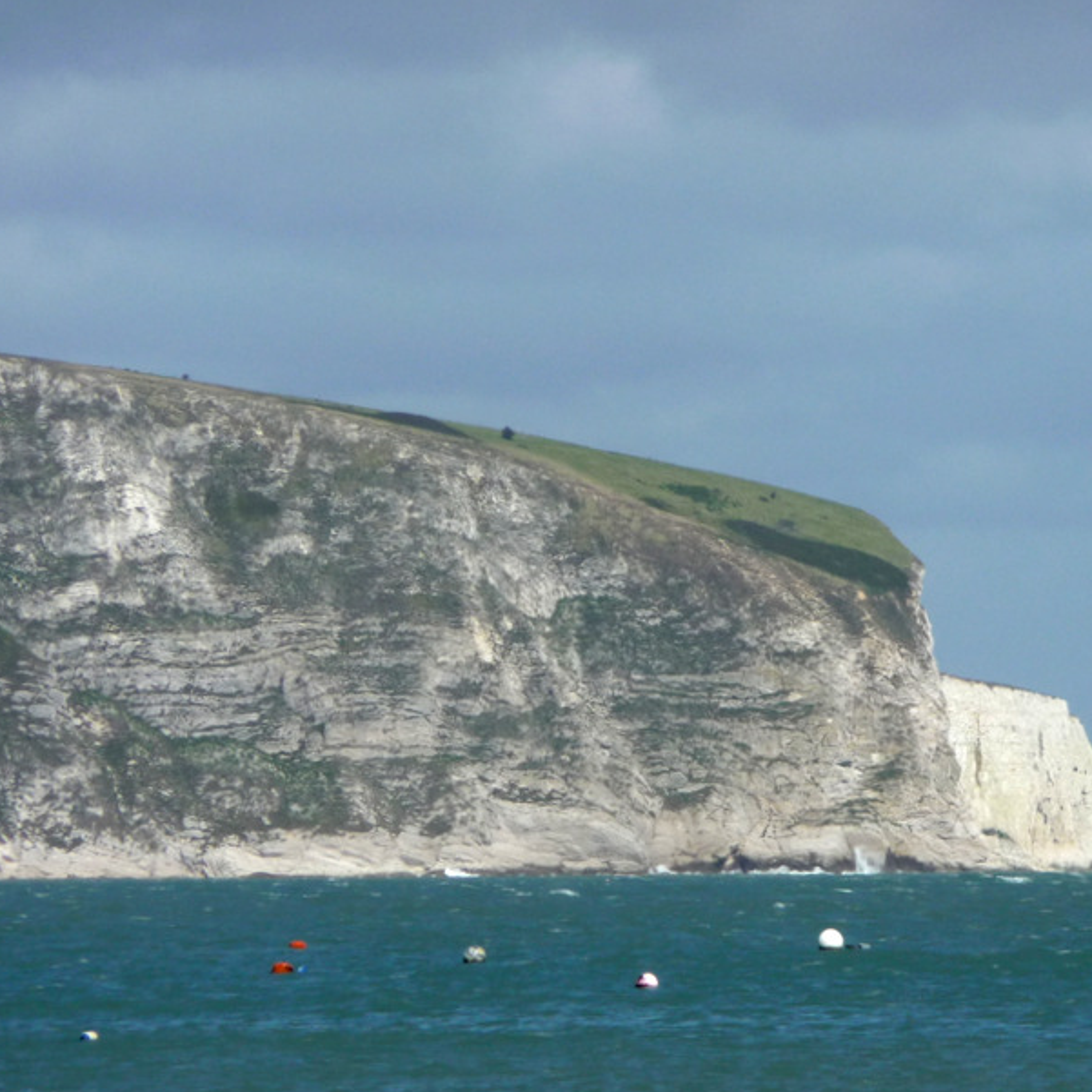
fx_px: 15061
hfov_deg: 4.2
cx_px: 892
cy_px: 667
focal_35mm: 422
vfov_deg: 4.2
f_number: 4.9
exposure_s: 1/1000
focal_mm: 47
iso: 100
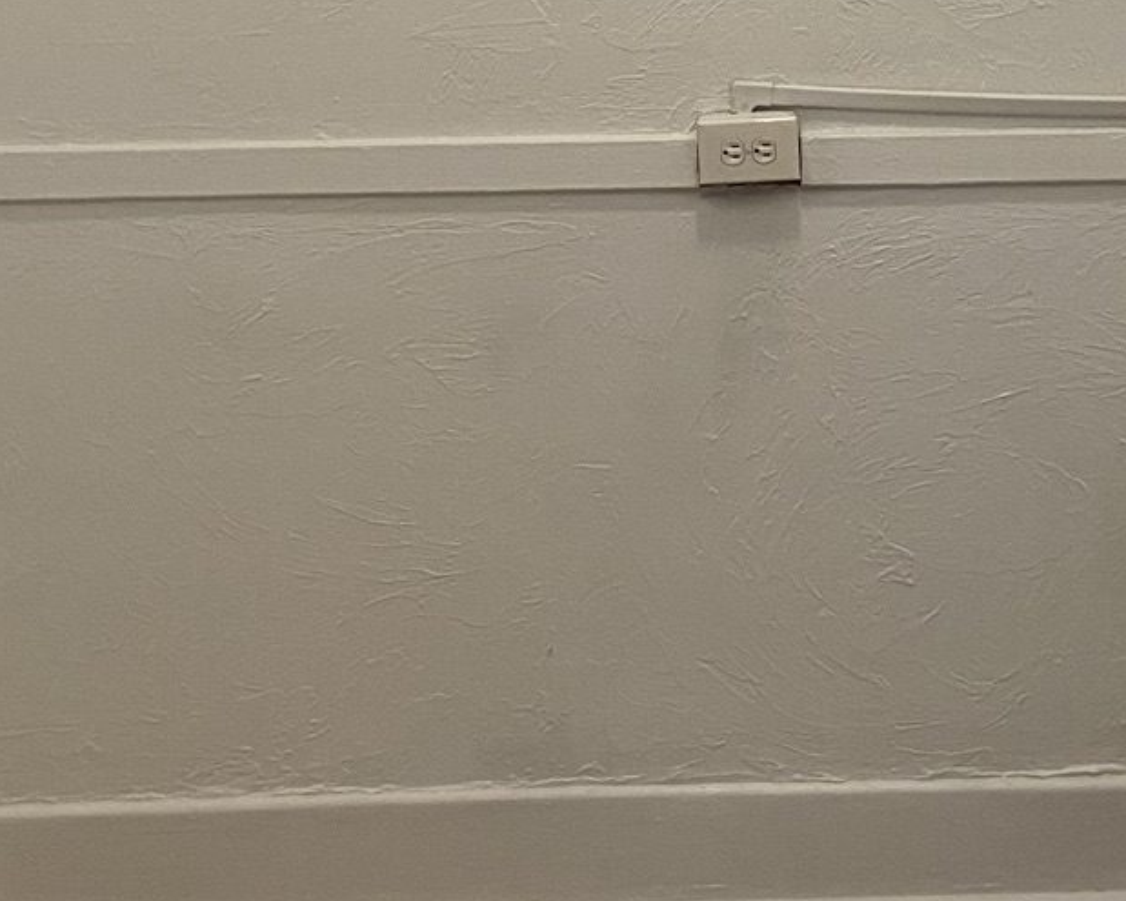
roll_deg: +0.5
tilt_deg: -5.2
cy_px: 4
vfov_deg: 17.8
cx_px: 691
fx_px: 2799
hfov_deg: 22.7
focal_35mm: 84
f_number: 1.8
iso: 125
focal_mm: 4.25
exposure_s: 1/60
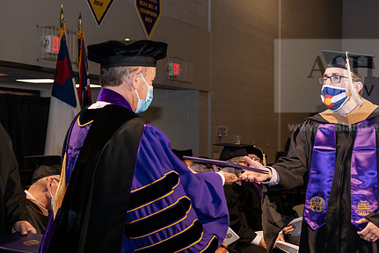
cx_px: 248
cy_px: 145
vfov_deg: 17.5
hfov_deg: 25.9
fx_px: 822
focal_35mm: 78
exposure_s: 1/200
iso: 1600
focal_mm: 58
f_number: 6.3
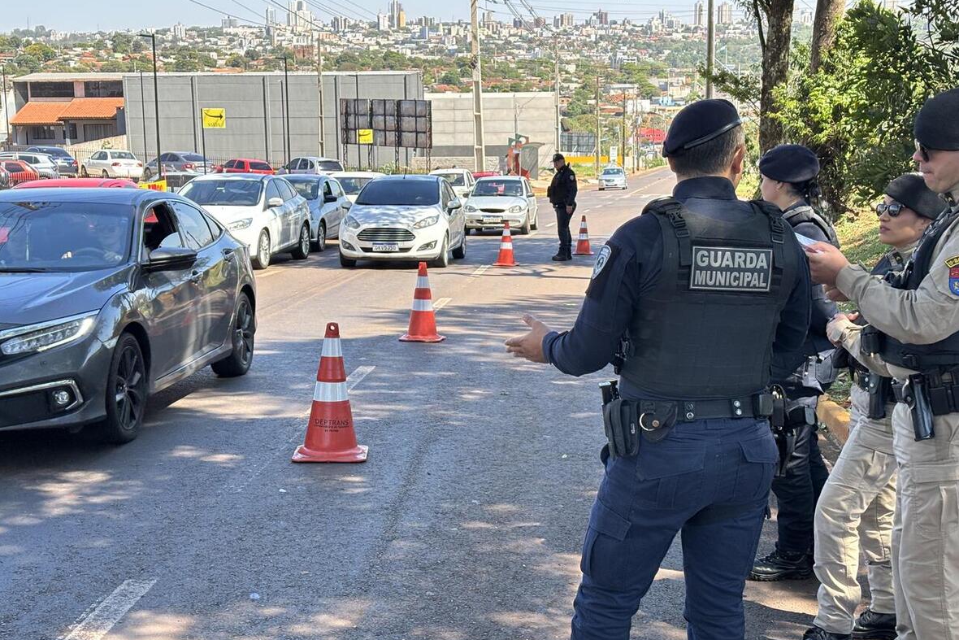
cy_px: 337
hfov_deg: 36.2
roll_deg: +0.3
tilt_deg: -11.7
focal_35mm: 55
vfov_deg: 24.6
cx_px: 474
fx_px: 1465
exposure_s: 1/533
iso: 32
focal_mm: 5.96
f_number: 1.6
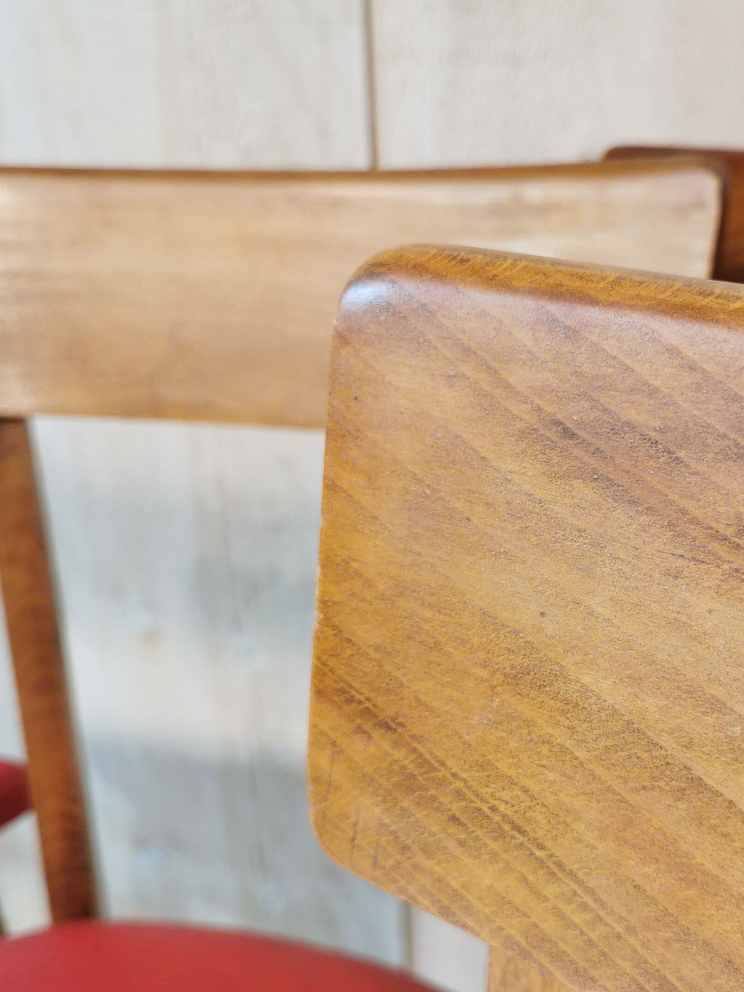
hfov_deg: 31.1
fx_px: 1318
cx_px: 536
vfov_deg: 41.0
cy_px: 606
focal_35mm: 46
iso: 125
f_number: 1.8
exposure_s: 1/50
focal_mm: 5.58
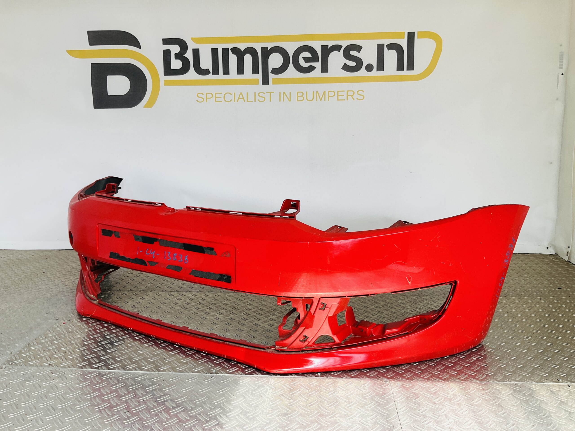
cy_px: 216
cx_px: 288
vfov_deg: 48.2
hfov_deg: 61.7
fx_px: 482
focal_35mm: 29
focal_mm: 3
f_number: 1.8
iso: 16
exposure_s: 1/284
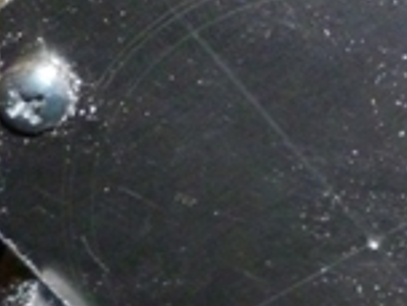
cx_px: 557
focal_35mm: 119
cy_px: -56
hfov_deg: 15.6
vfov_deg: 12.2
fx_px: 1399
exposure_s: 1/60
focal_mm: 5
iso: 400
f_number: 3.1
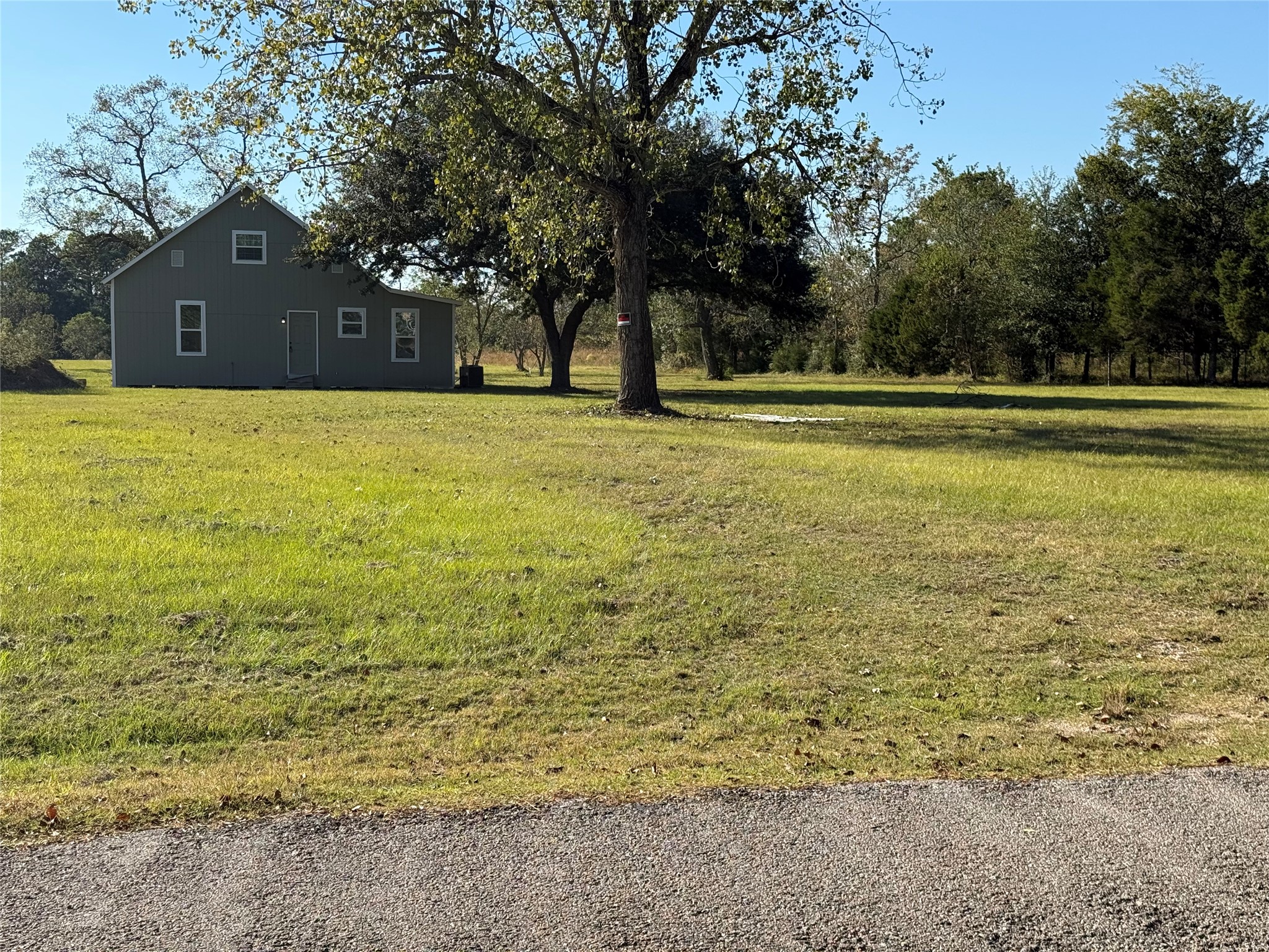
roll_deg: -0.1
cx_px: 634
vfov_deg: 30.3
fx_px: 1760
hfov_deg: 39.7
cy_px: 476
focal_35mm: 48
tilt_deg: -4.0
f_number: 1.78
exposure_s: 1/3378
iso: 64
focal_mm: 6.76
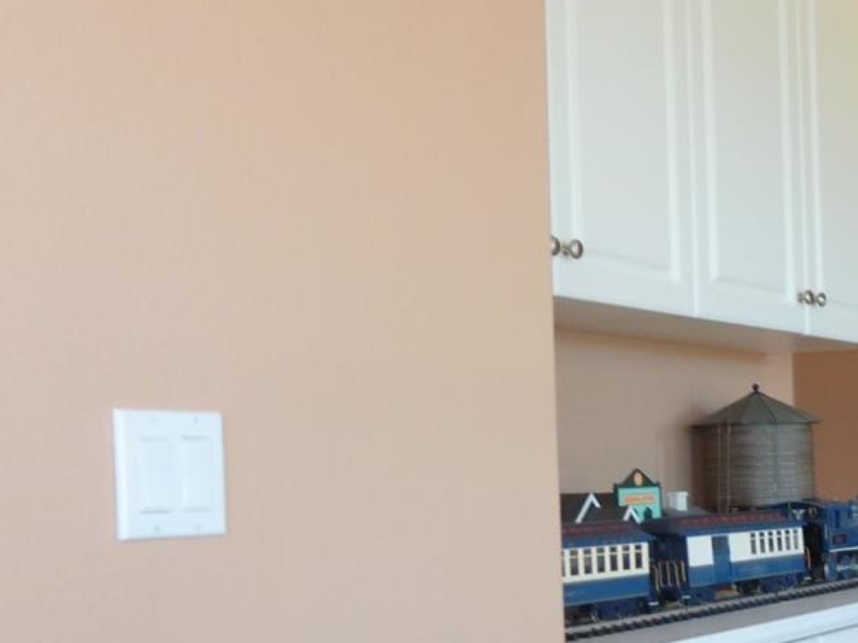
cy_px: 491
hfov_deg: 27.3
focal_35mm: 62
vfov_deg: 23.4
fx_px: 1536
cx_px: 1048
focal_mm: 4.1
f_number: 3.3
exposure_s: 1/15
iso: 100
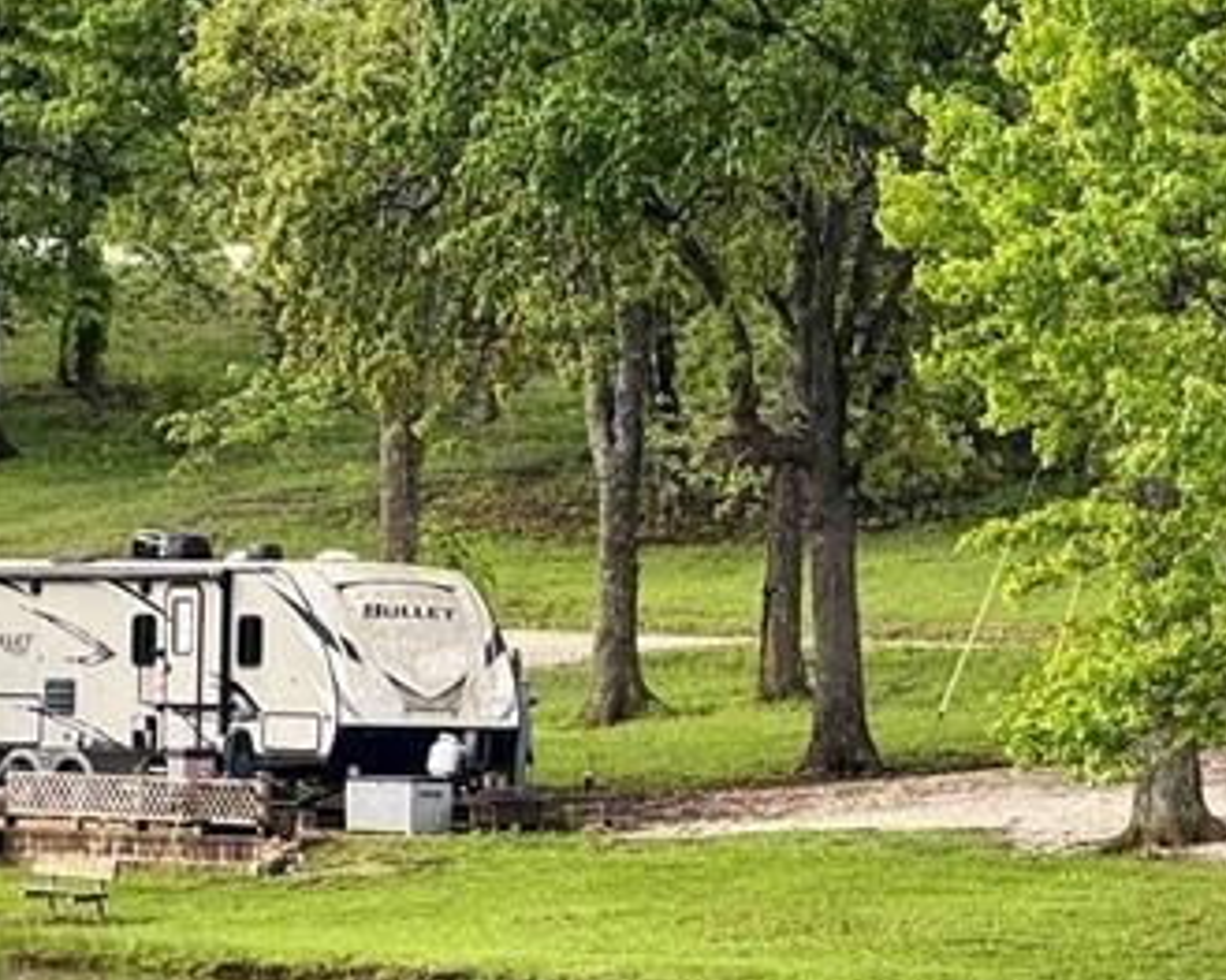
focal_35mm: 365
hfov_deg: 5.3
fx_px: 13240
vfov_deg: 4.2
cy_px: 831
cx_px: 645
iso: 64
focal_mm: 15.66
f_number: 2.8
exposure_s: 1/185
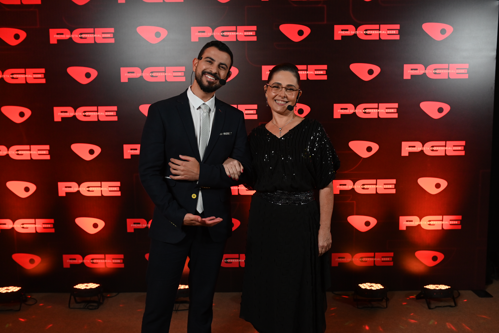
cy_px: 166
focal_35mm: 35
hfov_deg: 54.4
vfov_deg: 37.9
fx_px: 485
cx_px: 250
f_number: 3.5
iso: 1600
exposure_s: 1/160
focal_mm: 35
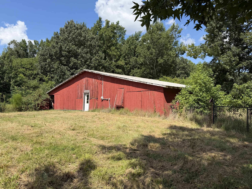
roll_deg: +1.0
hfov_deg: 71.6
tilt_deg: +1.7
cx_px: 126
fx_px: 175
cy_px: 94
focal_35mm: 24
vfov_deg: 56.8
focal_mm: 6.76
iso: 80
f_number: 1.78
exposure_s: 1/3279
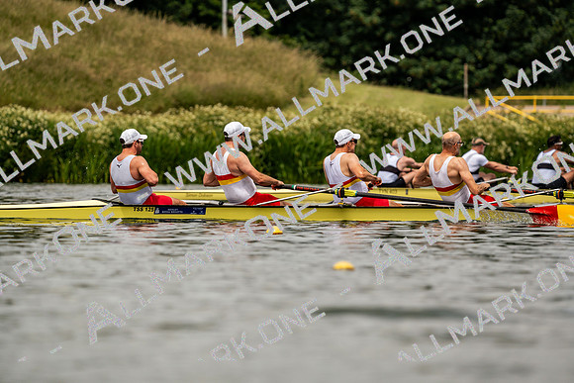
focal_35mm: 400
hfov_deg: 5.2
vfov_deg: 3.4
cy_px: 192
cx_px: 287
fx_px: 6379
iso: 160
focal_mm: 400
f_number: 6.3
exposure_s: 1/2000
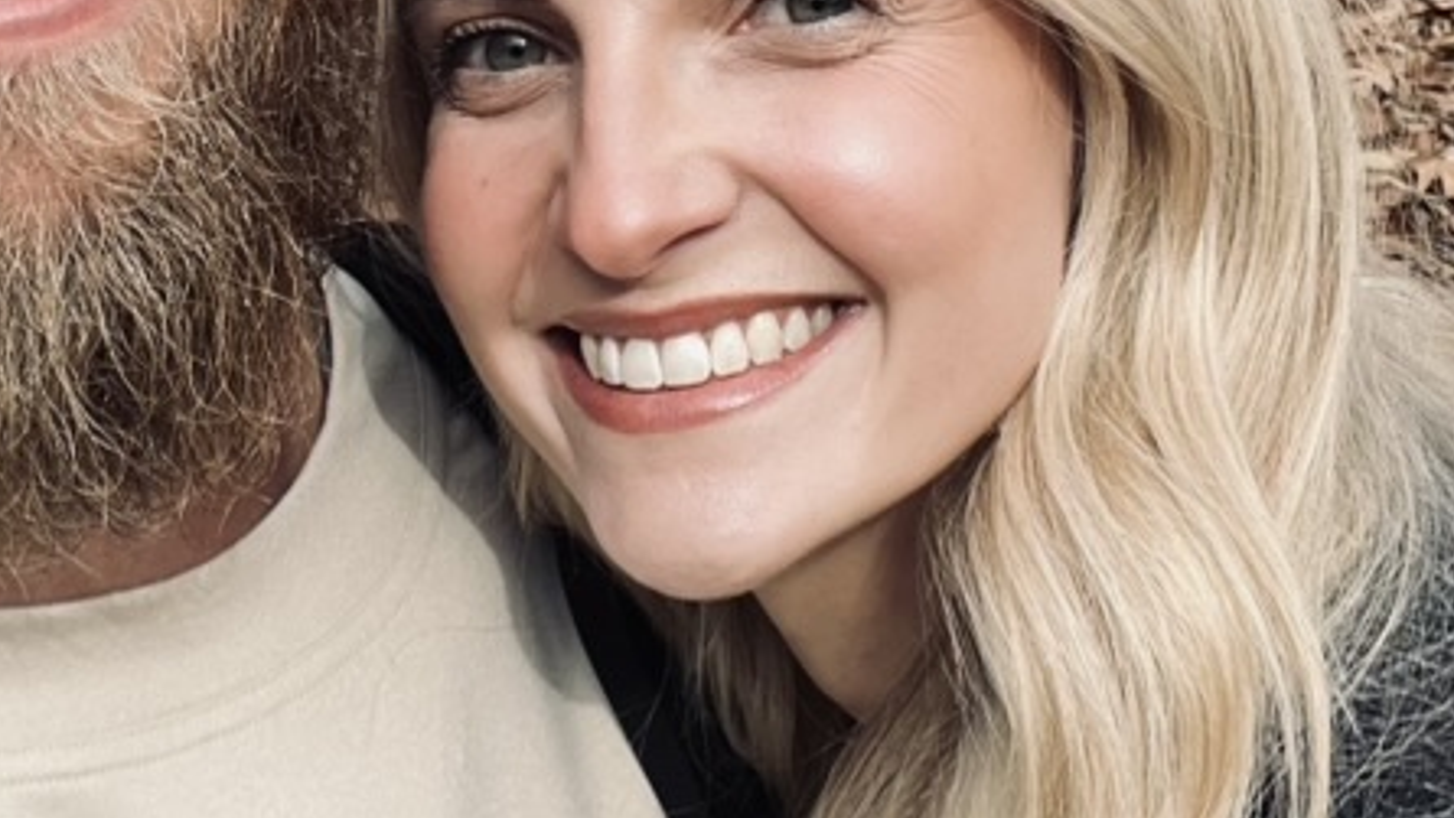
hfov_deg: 27.9
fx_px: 2892
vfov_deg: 15.7
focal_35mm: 75
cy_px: -62
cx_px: 417
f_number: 2.2
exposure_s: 1/320
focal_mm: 2.71
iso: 32
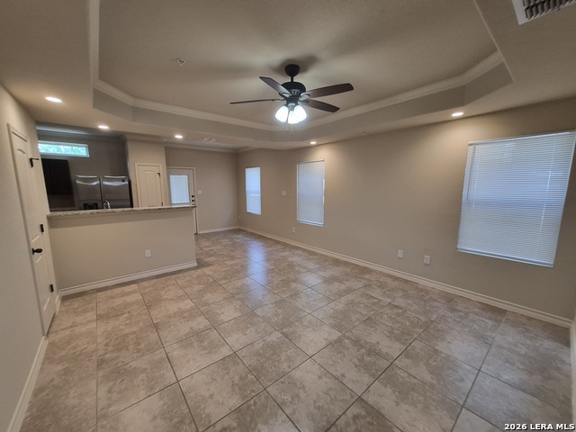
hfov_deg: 106.2
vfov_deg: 89.9
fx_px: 216
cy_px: 216
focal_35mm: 13
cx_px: 288
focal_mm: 1.74
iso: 200
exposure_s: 1/60
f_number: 2.2
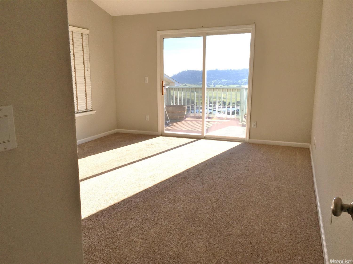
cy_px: 132
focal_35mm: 29
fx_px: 296
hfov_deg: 61.7
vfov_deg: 48.2
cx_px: 176
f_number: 2.2
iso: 25
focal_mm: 4.15
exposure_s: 1/663
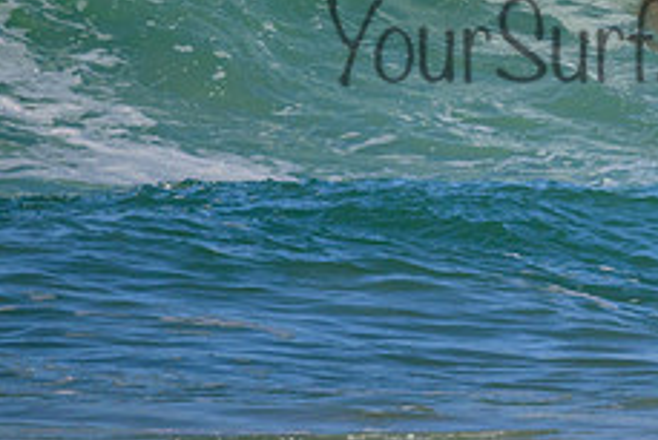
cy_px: 16
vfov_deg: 0.7
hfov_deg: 1.0
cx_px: 624
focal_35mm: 2025
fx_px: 37034
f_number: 11
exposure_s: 1/2000
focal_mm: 800
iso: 1100
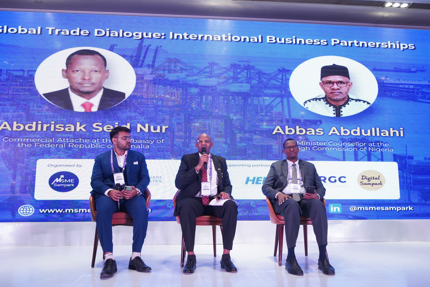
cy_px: 144
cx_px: 215
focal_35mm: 28
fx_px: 334
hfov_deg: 65.5
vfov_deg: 46.4
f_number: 5.6
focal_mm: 28
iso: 2000
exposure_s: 1/160
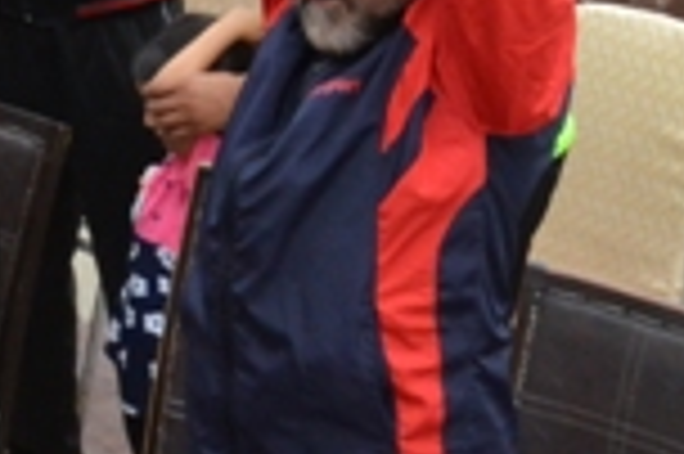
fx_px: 3891
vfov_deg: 6.5
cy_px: -346
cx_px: 171
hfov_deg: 10.0
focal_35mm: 205
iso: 1600
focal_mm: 26
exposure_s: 1/400
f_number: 10
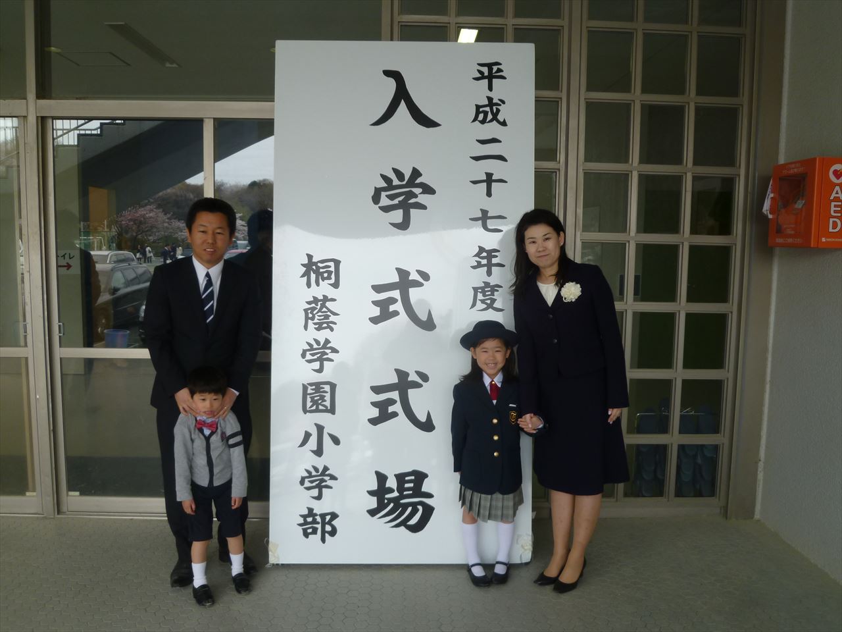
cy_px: 316
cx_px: 421
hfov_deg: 61.7
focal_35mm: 29
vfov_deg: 48.2
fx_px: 705
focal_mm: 5.2
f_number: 3
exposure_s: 1/80
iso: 80
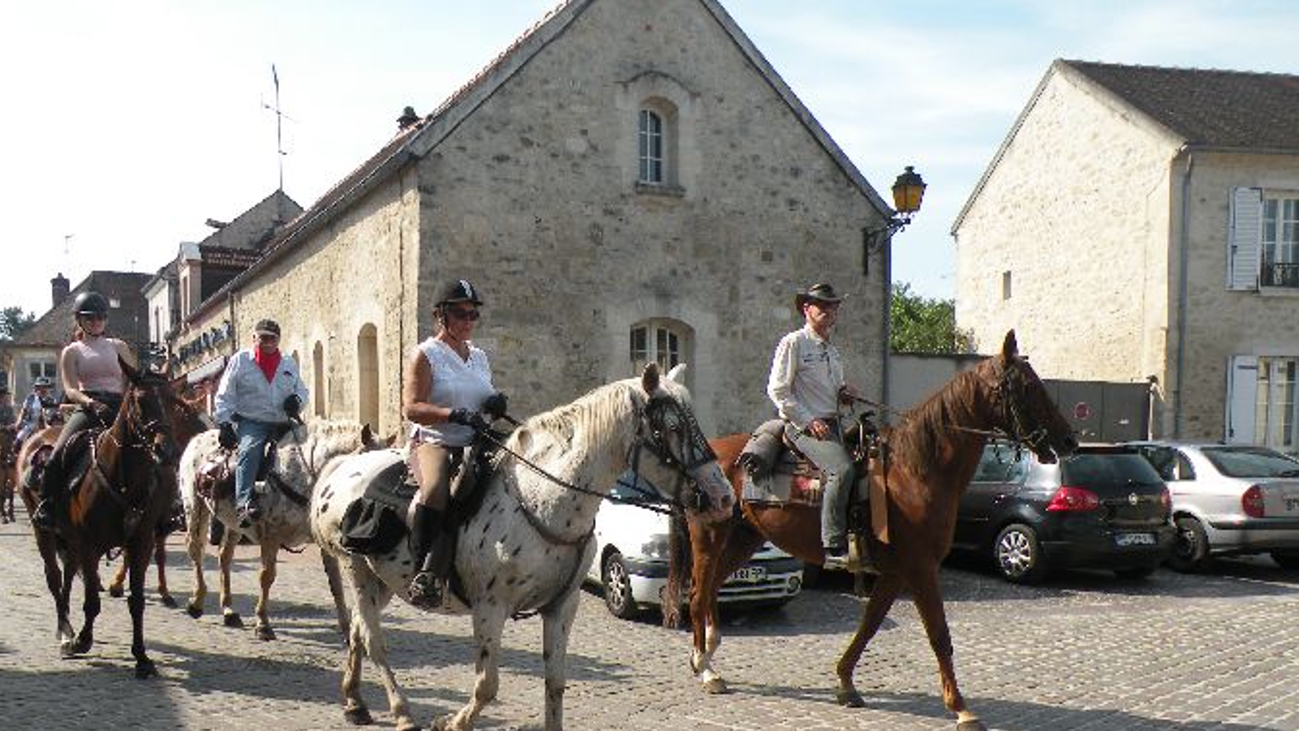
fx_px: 1206
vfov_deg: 33.1
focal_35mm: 35
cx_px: 603
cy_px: 549
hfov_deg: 56.6
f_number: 2.8
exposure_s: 1/1000
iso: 100
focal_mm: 4.7
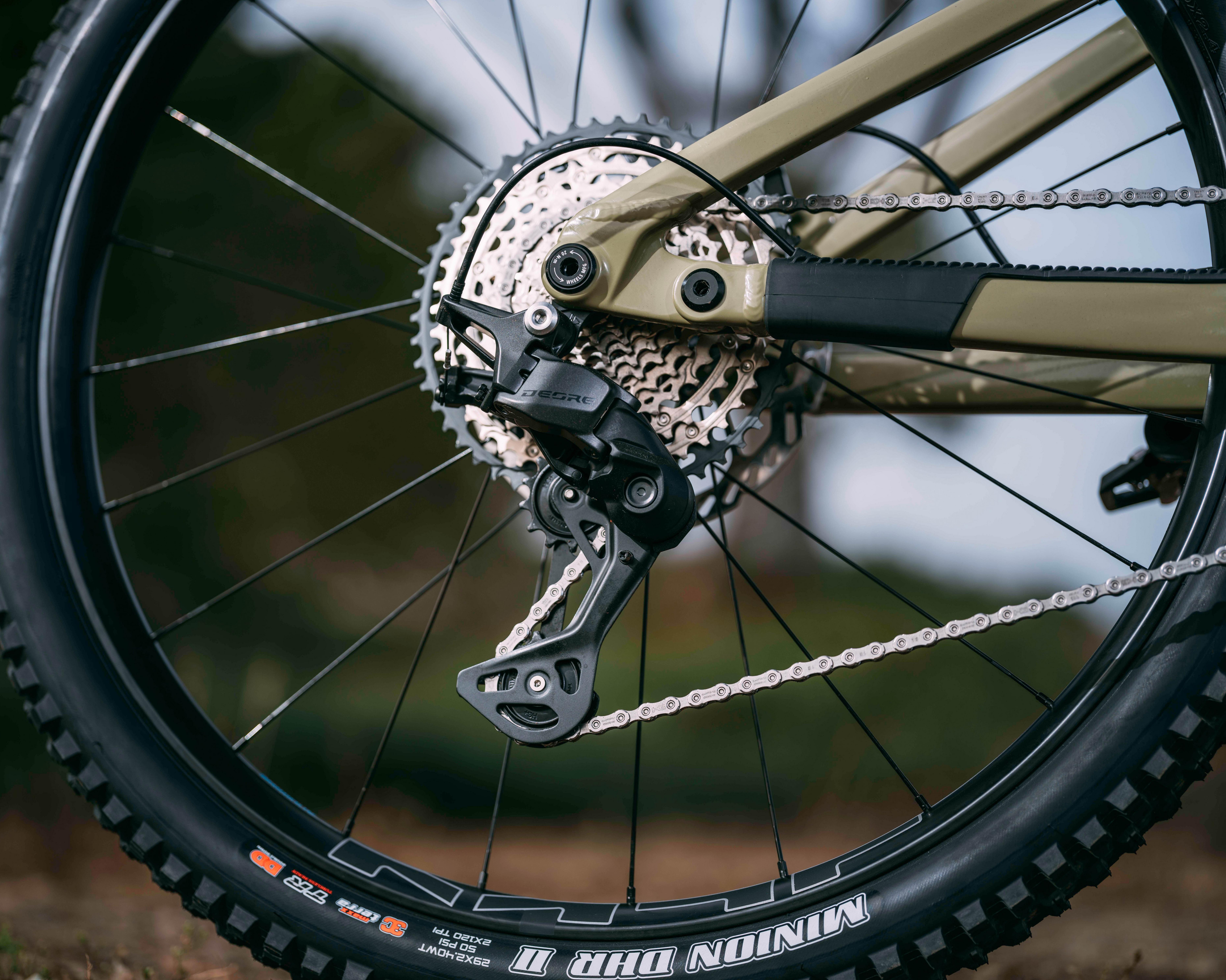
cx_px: 572
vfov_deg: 21.0
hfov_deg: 26.1
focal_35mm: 73
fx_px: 2649
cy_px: 490
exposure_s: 1/350
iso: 64
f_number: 2.5
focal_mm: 90
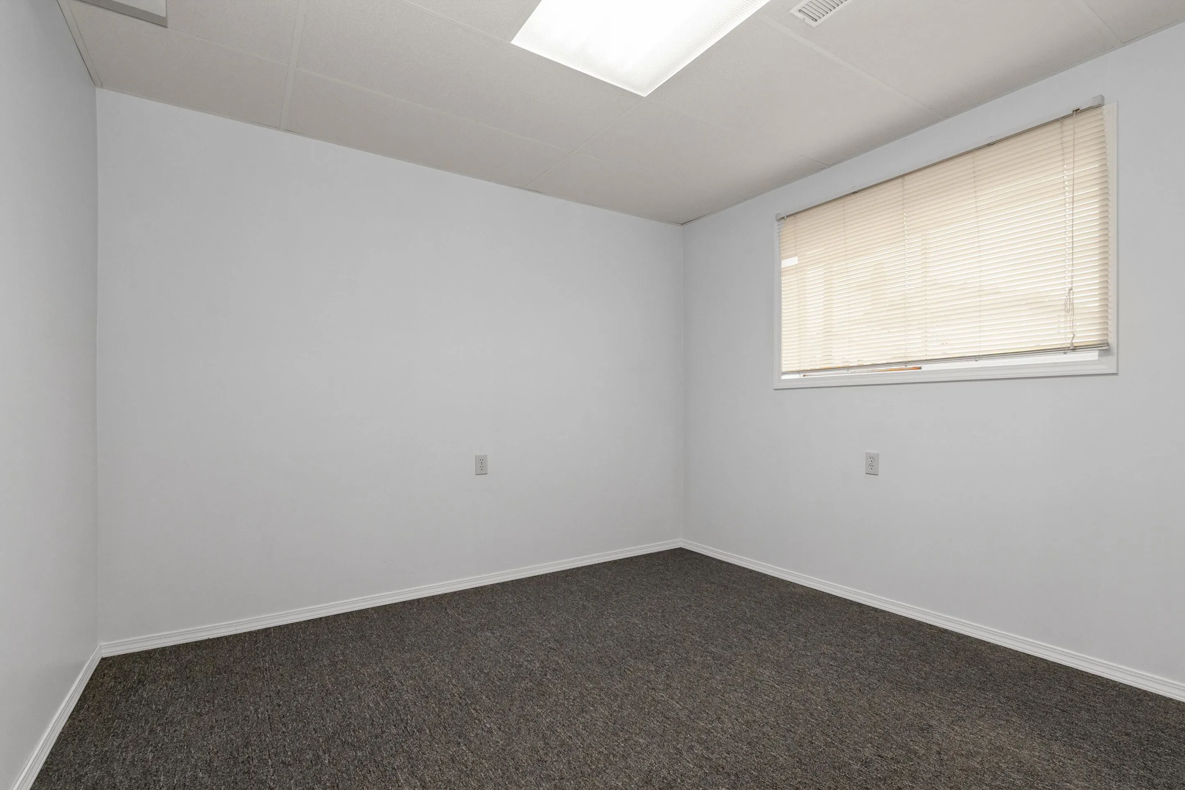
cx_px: 618
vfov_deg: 73.7
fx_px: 527
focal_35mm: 16
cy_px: 420
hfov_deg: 96.7
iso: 250
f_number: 9
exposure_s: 1/20
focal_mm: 10
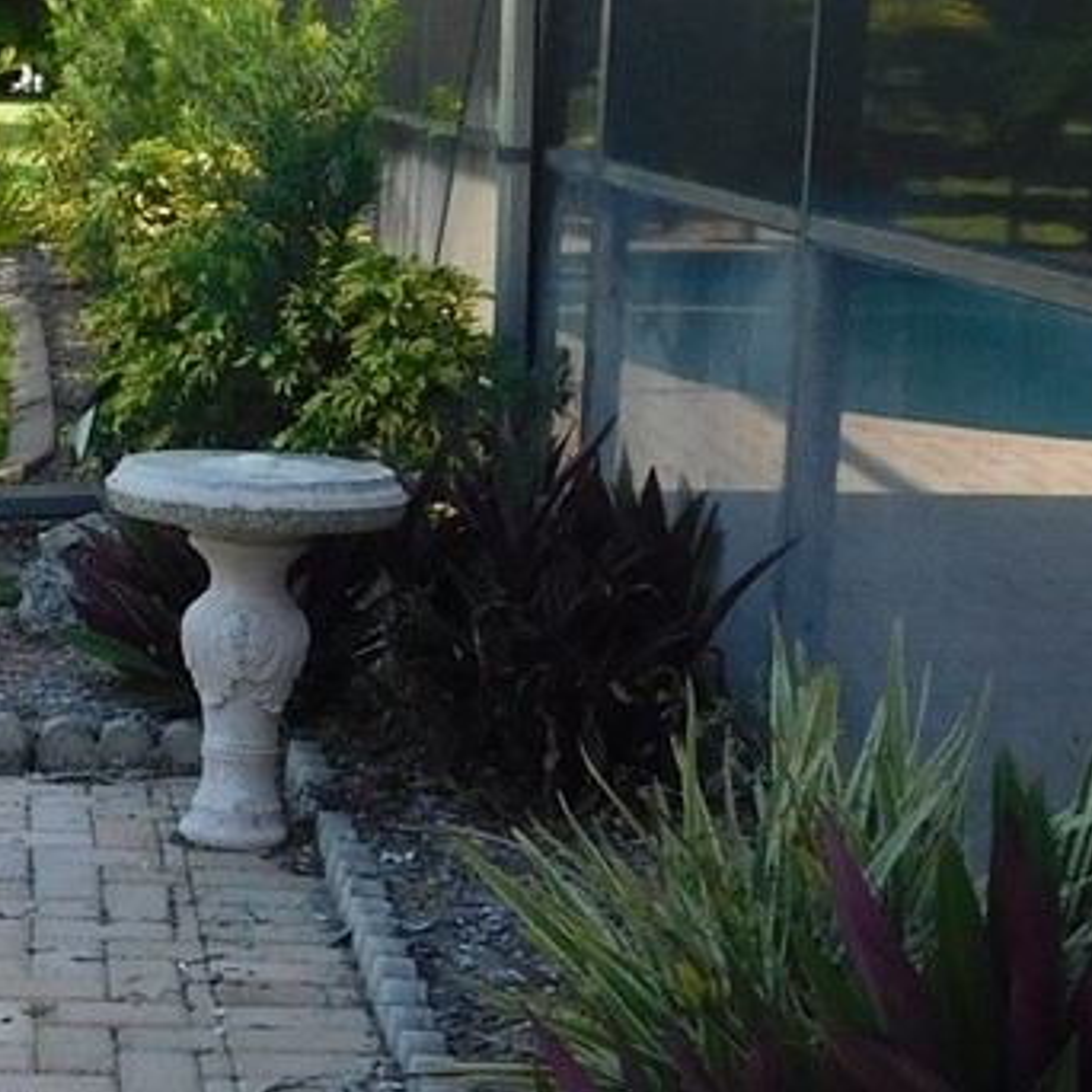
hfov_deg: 17.7
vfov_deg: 18.3
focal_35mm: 95
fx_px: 3391
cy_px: 635
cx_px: -83
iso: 125
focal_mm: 4
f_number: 3
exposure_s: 1/640
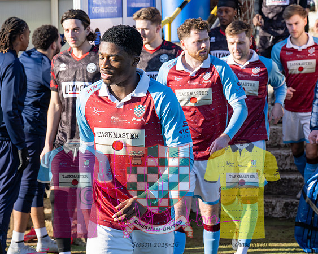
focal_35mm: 142
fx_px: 1335
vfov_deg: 10.9
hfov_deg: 13.6
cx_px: 96
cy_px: 109
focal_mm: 71
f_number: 5
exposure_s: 1/3200
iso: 500
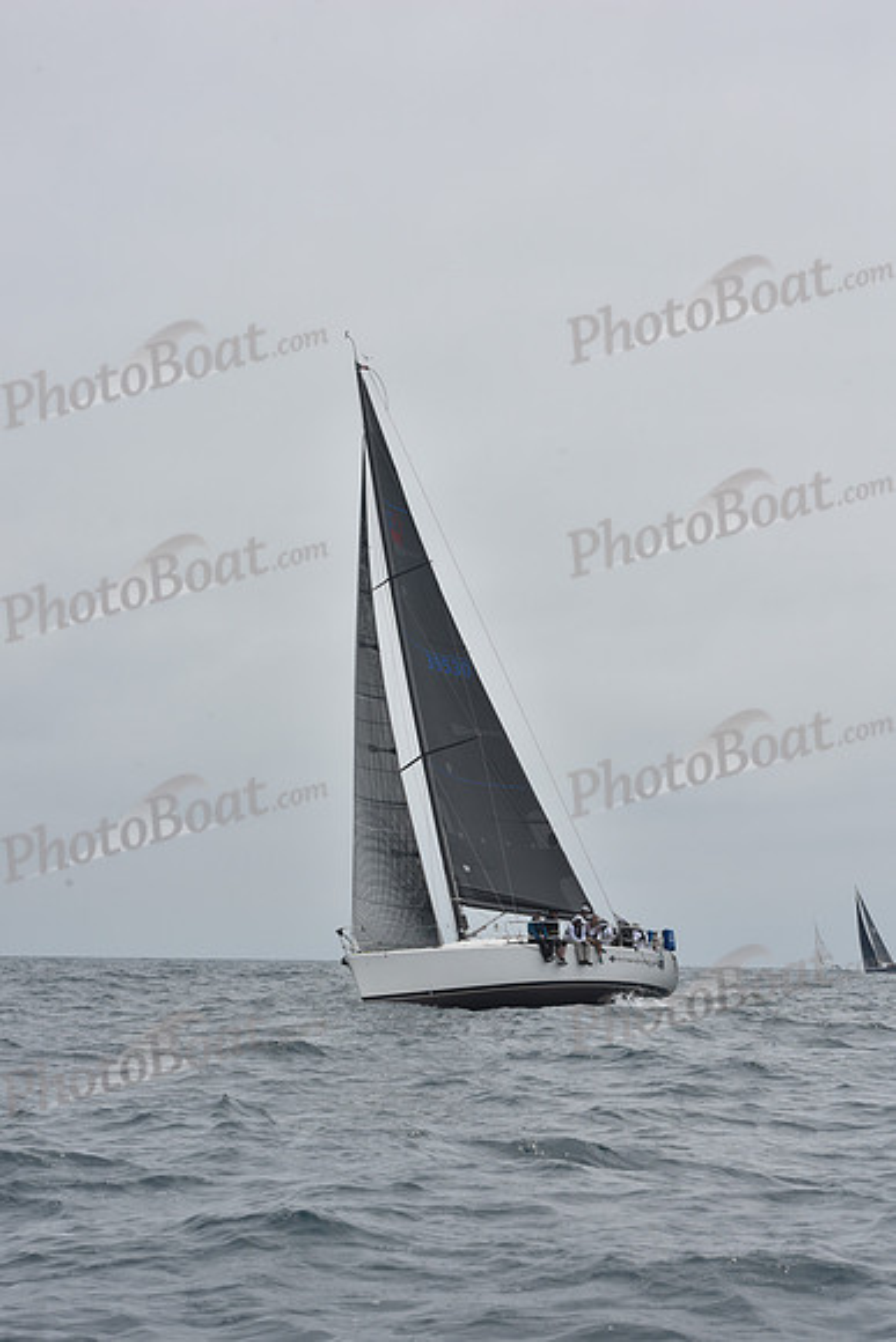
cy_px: 671
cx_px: 448
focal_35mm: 100
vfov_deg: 20.4
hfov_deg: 13.7
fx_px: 3731
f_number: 13
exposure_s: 1/800
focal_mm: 100
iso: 250
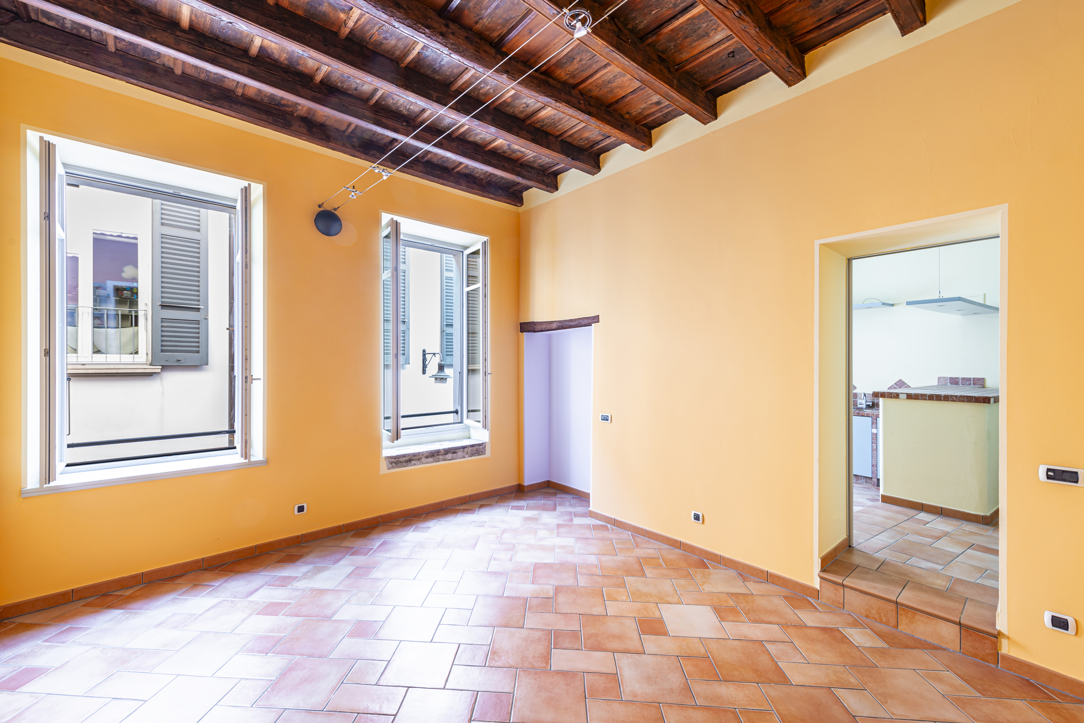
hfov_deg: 104.3
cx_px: 542
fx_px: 422
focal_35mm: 14
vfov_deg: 81.2
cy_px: 362
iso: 100
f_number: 9
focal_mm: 14
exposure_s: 1/1.25
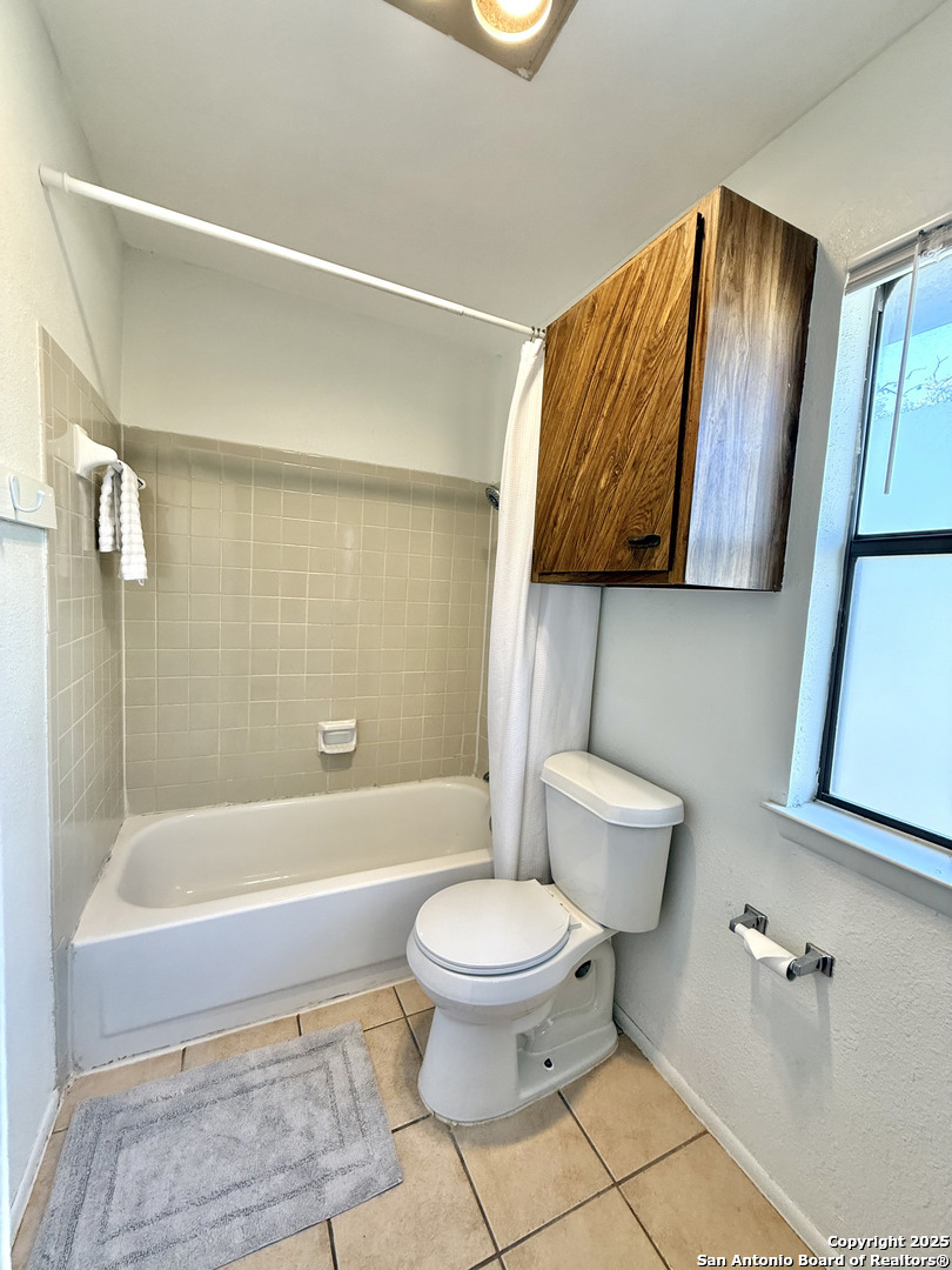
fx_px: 513
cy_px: 635
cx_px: 476
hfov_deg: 85.7
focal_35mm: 14
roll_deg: -3.9
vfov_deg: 102.1
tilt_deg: -4.7
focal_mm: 2.22
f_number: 2.2
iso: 160
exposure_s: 1/120
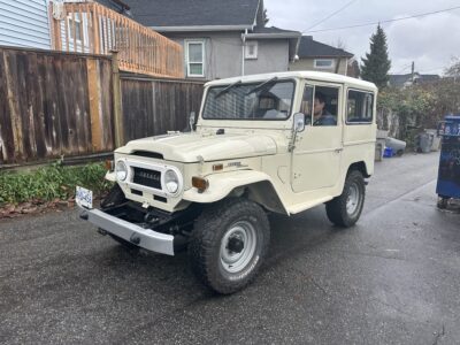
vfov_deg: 56.8
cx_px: 230
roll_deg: -0.4
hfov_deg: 71.6
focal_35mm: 24
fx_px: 319
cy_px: 172
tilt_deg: -12.9
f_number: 1.78
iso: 80
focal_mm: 6.86
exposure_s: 1/718
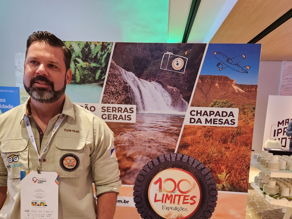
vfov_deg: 43.6
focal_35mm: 32
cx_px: 148
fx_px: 270
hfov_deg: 56.8
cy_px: 146
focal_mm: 5.4
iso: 640
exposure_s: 1/40
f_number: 1.8
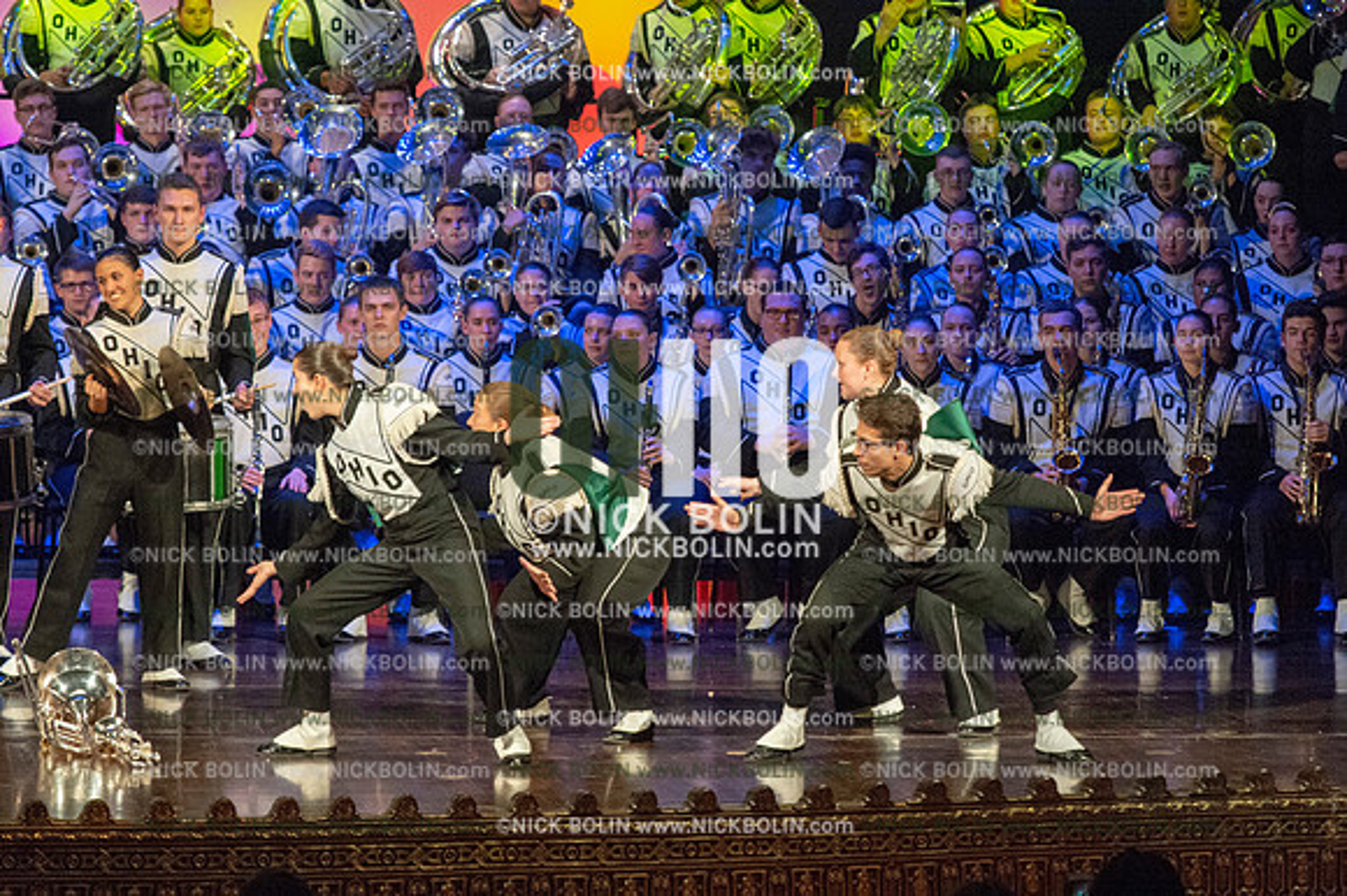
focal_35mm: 230
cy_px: 448
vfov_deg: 6.0
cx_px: 674
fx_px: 8601
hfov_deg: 9.0
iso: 8000
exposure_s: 1/400
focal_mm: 230
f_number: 5.6
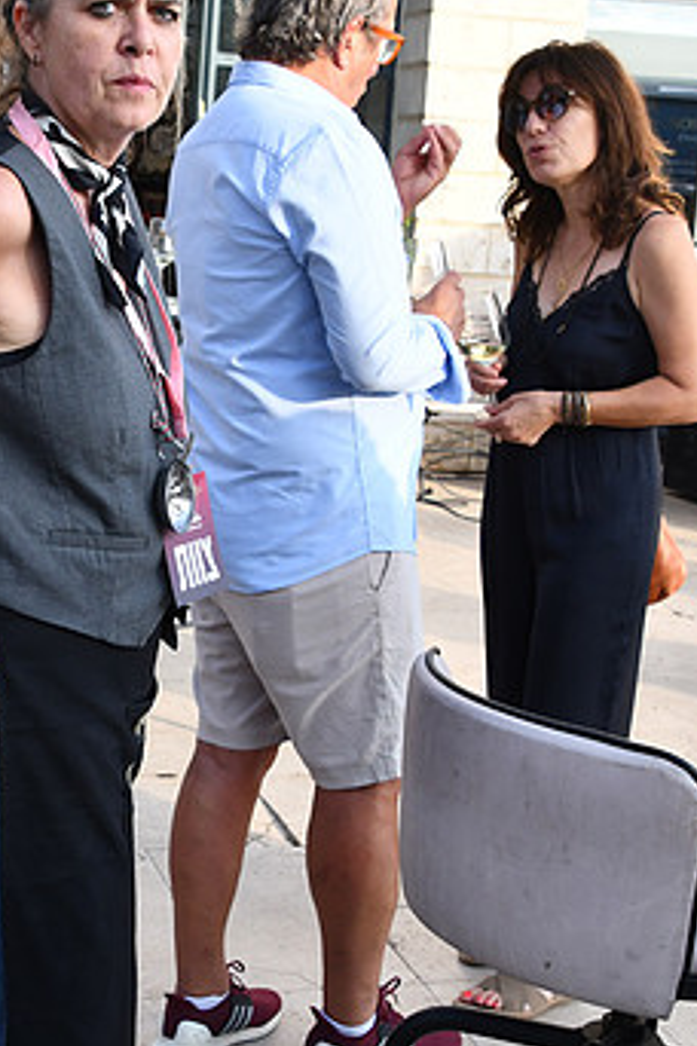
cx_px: 112
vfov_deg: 32.9
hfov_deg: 21.9
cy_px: 517
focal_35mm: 61
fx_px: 1771
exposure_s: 1/320
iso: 400
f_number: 9
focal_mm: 24
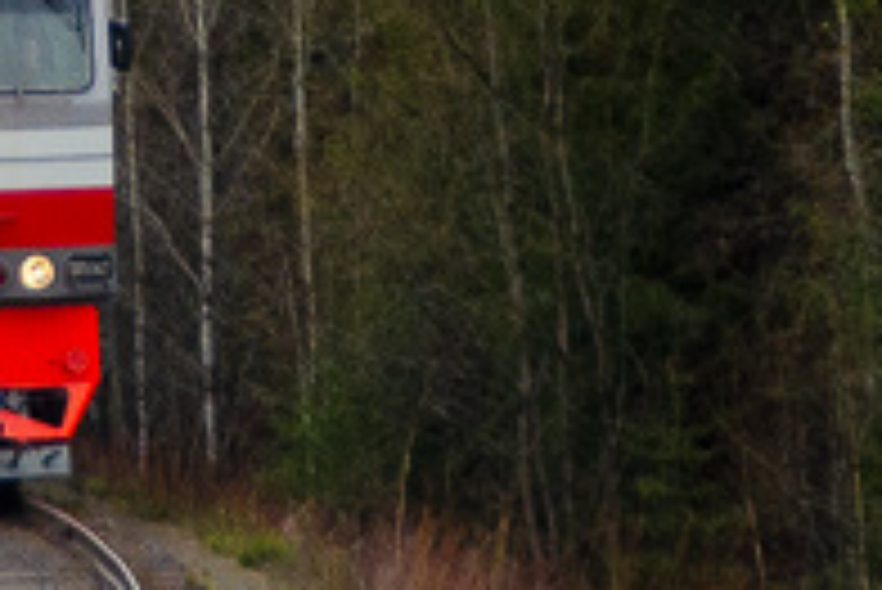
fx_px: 22251
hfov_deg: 2.3
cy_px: -448
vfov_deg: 1.5
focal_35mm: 908
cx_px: -603
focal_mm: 85
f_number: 7.1
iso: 400
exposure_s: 1/200
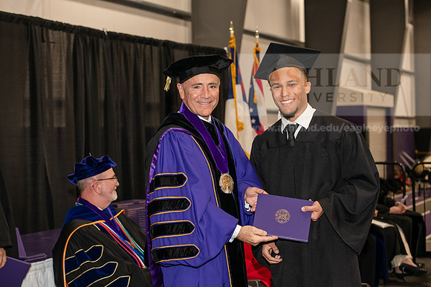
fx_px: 838
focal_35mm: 70
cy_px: 144
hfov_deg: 28.8
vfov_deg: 19.5
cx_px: 216
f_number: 5
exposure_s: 1/200
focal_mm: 70
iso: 2500
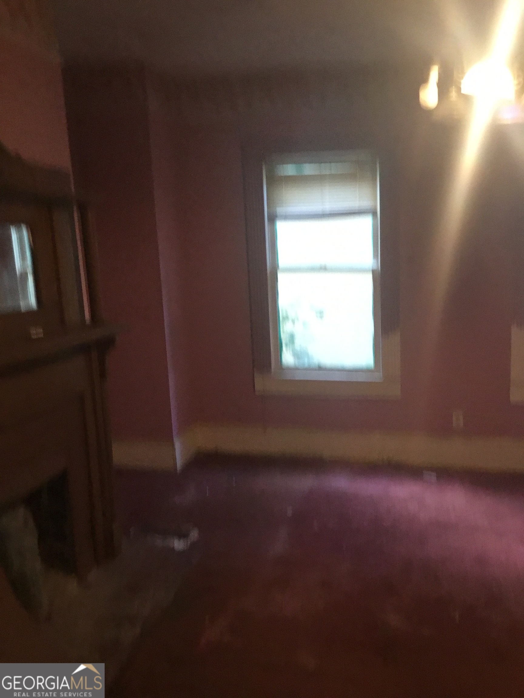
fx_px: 626
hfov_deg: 45.4
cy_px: 349
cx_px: 262
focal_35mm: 31
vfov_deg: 58.4
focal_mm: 3.3
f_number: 2.4
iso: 200
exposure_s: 1/30
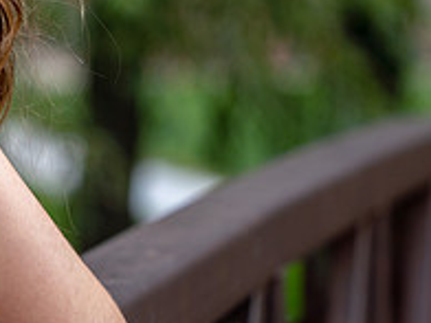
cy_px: 69
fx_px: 4246
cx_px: -152
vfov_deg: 4.4
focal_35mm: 341
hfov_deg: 5.8
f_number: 4
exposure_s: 1/250
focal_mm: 120
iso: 100
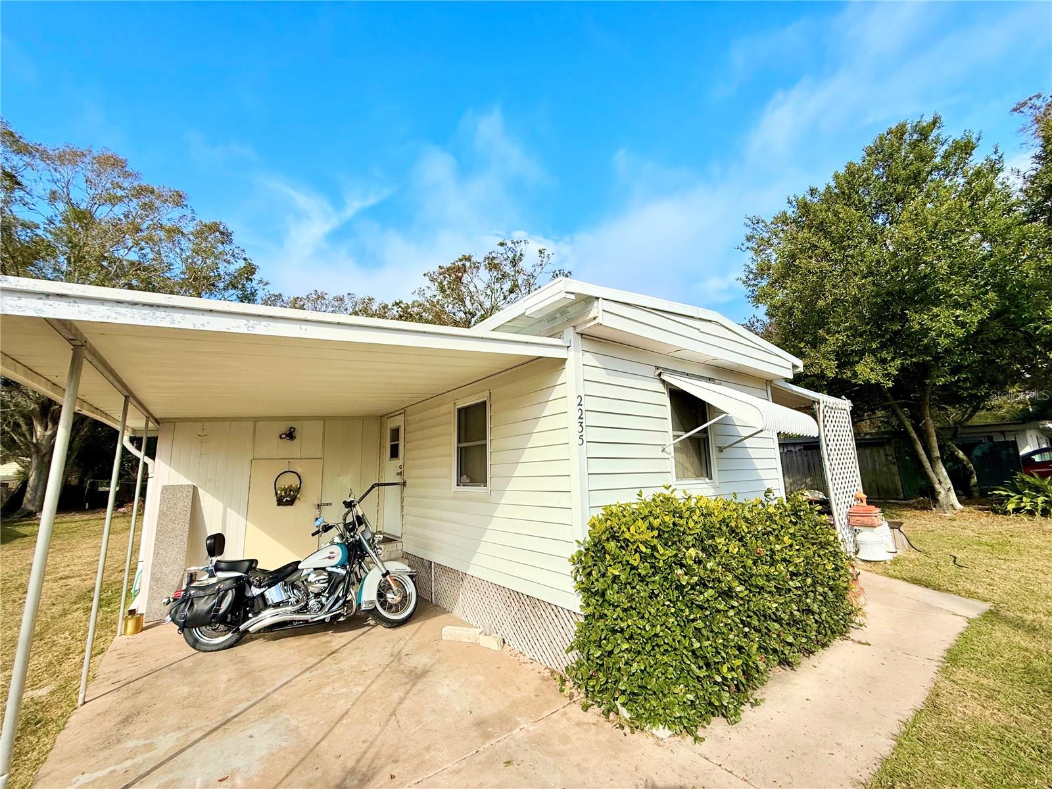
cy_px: 394
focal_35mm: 14
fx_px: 425
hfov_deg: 102.1
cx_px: 526
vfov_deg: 85.7
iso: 50
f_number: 2.2
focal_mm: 2.22
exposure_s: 1/4149
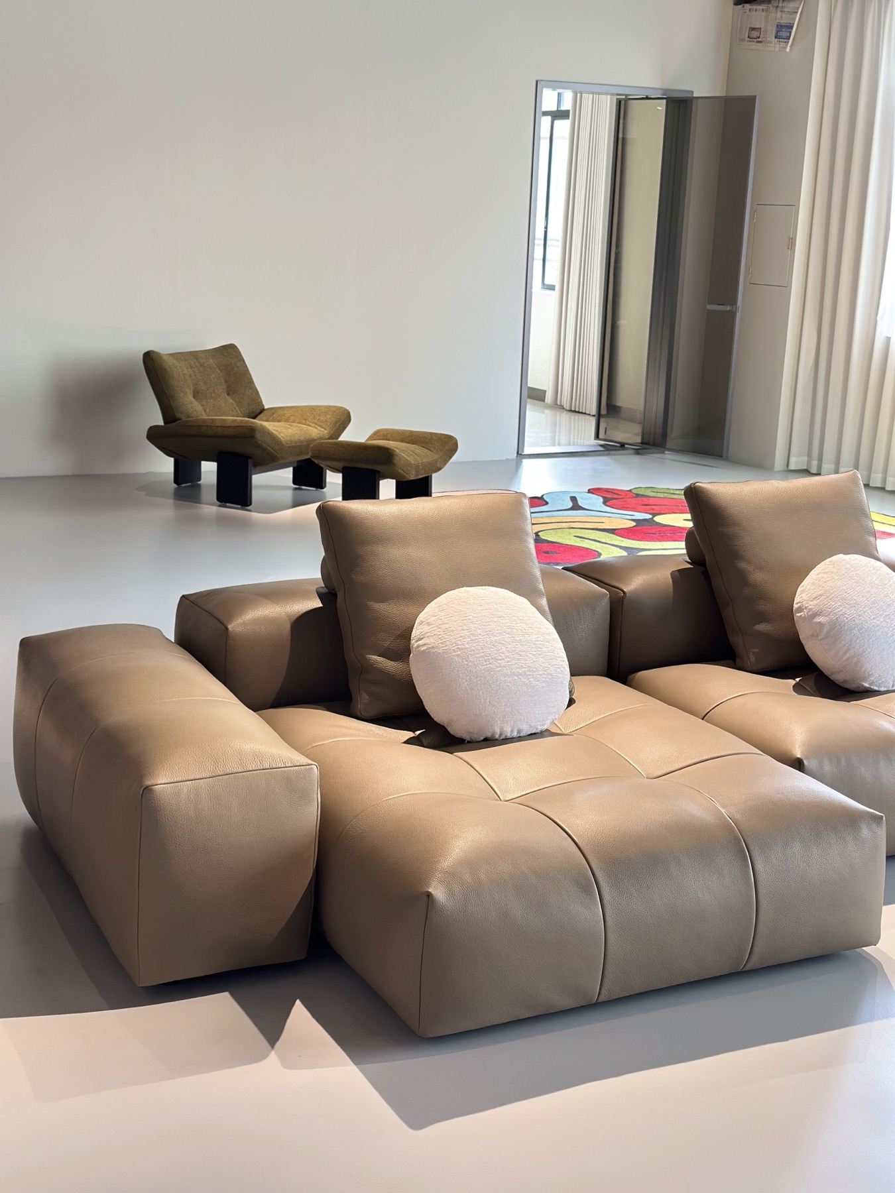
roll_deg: -2.8
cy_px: 596
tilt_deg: -13.8
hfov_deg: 30.3
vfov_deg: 39.7
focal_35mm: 48
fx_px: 1655
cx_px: 448
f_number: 1.78
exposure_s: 1/97
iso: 125
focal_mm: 6.86
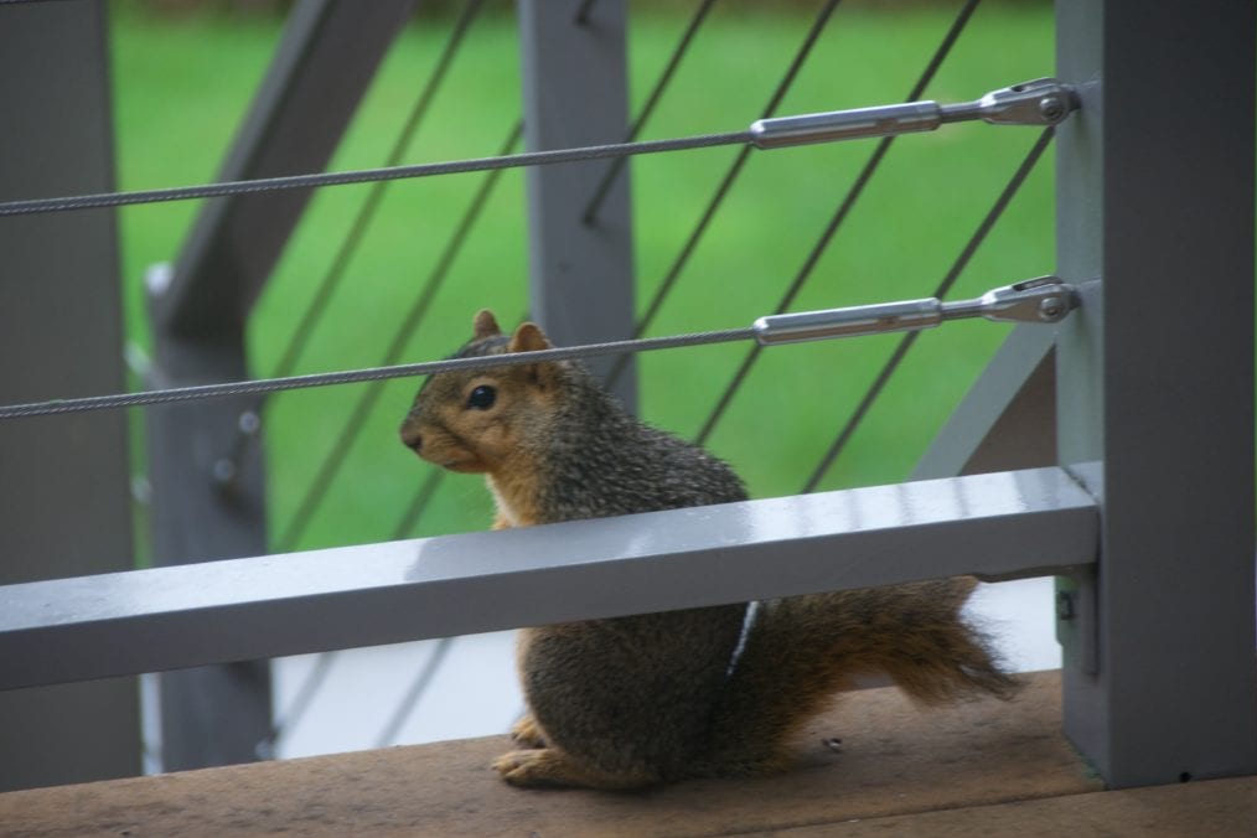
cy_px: 419
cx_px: 625
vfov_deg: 3.6
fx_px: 13197
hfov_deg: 5.5
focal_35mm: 378
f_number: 6.3
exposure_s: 1/80
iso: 500
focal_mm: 250
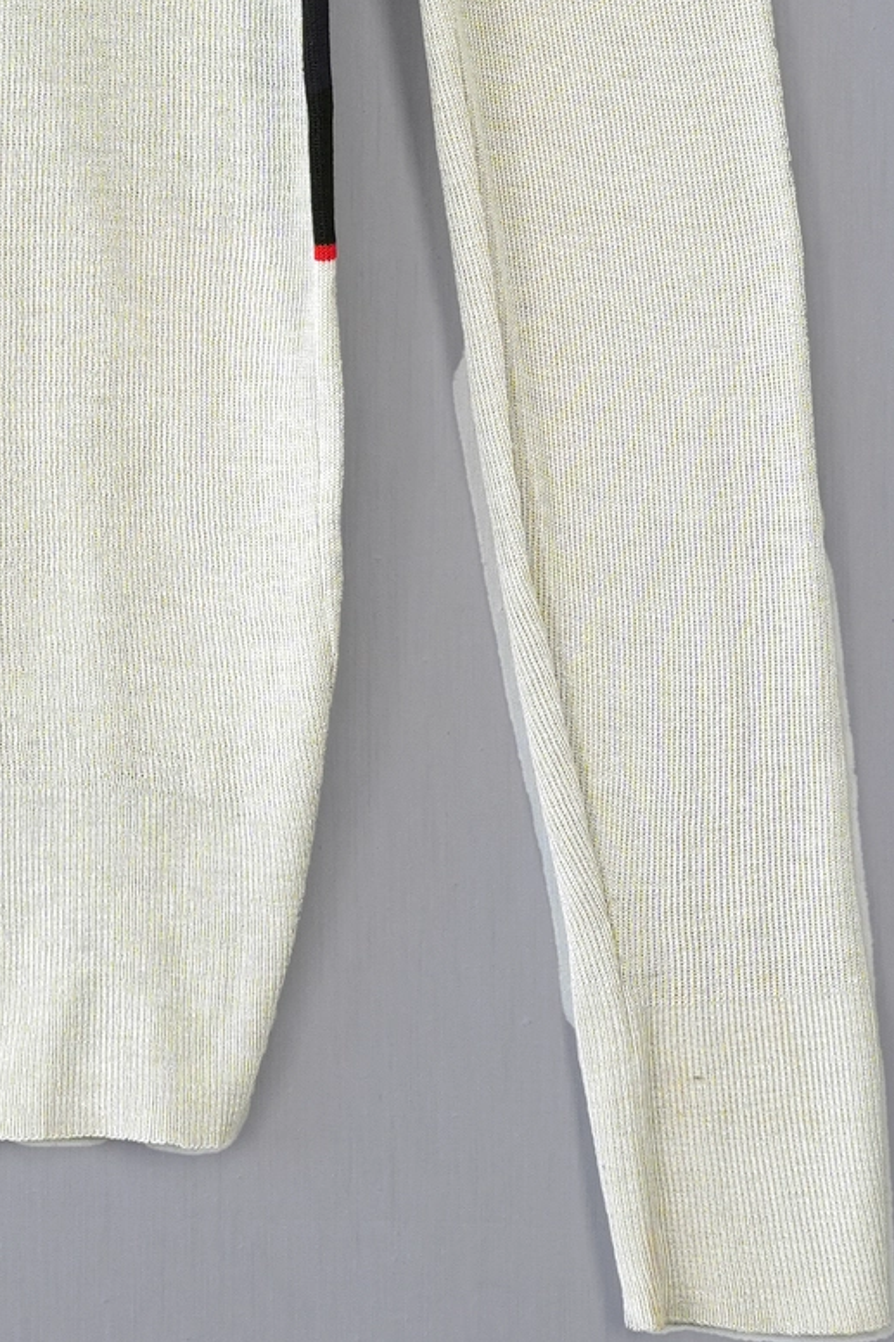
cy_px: 73
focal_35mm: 167
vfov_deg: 12.2
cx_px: -169
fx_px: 6223
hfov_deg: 8.1
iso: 320
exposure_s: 1/30
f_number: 8
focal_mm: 30
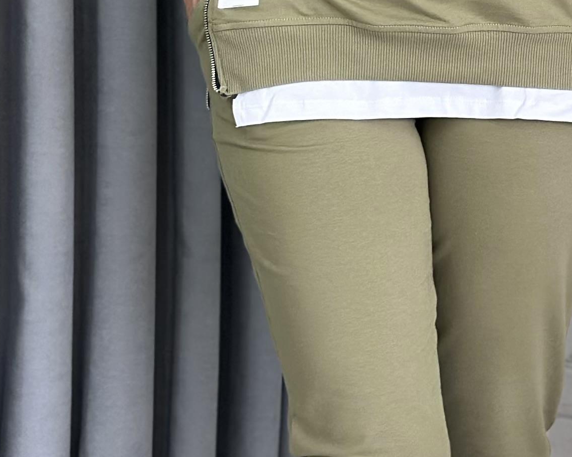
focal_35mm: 166
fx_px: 2810
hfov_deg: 11.6
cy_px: 35
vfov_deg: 9.3
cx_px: 455
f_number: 1.78
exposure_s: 1/223
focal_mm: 6.86
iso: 80
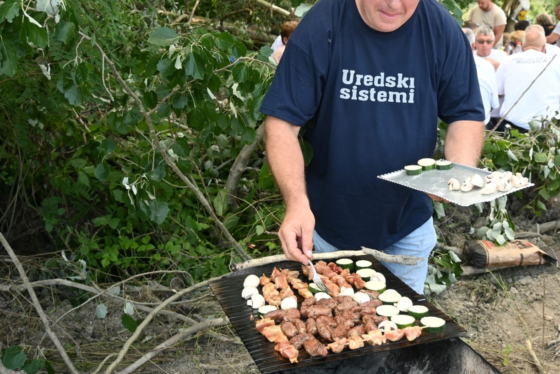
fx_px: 773
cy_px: 128
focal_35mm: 50
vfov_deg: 27.0
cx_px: 326
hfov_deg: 39.7
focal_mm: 25
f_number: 4.2
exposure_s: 1/250
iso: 360
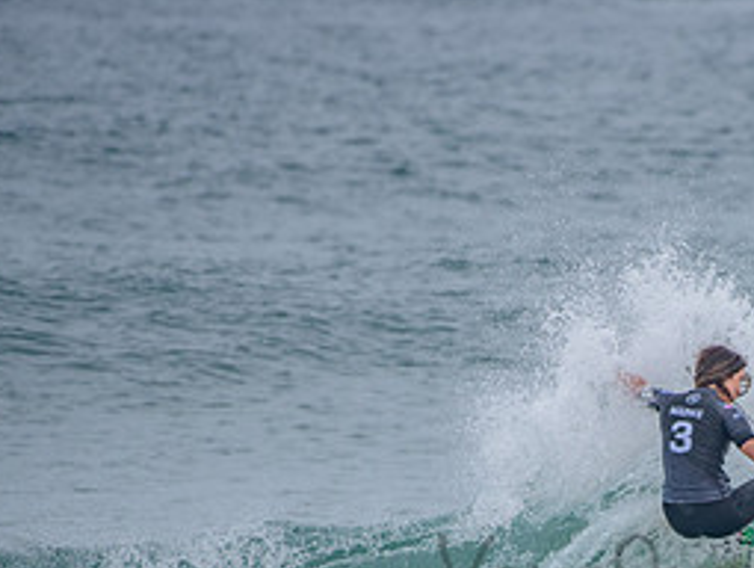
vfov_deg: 1.4
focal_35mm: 1092
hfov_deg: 1.8
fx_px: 23819
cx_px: 742
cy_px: 555
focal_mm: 500
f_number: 5.6
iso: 280
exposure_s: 1/2000
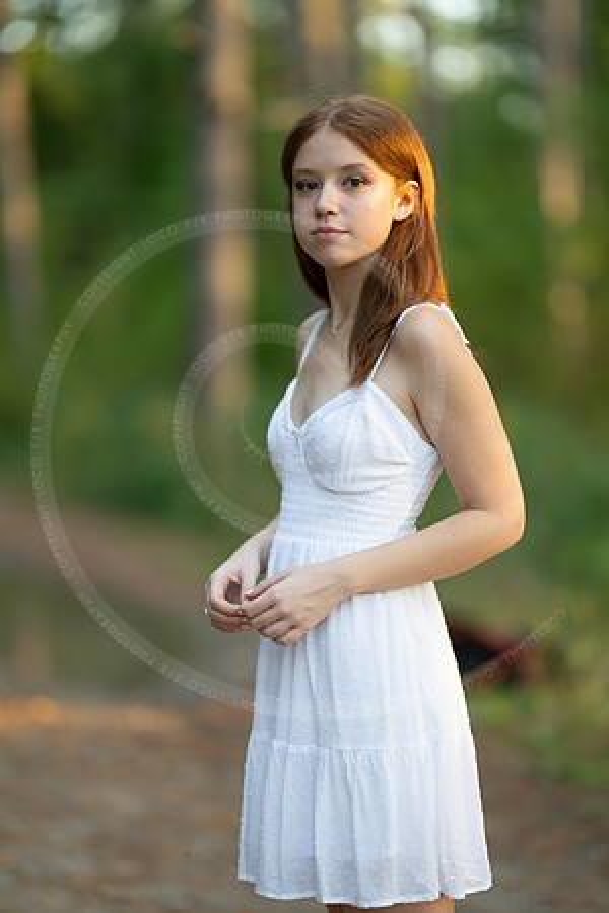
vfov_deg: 23.9
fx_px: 2157
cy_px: 456
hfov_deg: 16.1
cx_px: 304
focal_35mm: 85
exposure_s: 1/320
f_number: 1.2
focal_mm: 85
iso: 160
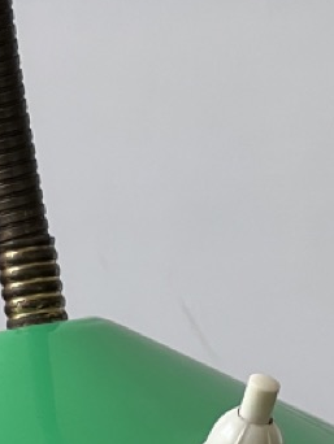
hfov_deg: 5.2
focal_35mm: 288
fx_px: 3700
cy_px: -164
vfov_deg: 6.8
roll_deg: +1.3
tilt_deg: -2.4
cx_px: 97
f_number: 2.8
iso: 250
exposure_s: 1/50
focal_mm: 9
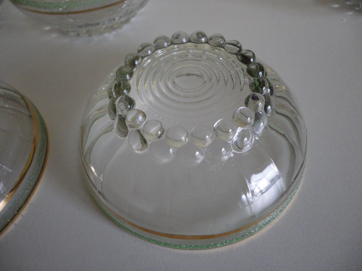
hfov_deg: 63.4
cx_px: 181
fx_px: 293
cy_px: 136
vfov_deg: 49.7
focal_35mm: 28
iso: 400
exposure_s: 1/60
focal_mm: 4.9
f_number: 2.6
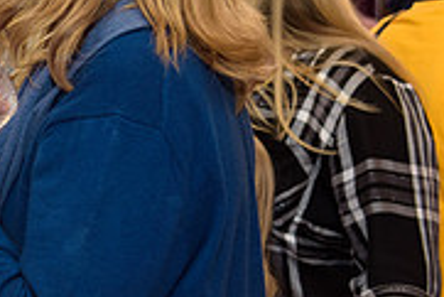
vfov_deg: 11.2
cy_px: 87
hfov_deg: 16.0
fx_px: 1506
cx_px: -110
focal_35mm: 122
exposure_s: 1/125
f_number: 4
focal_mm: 38
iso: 640
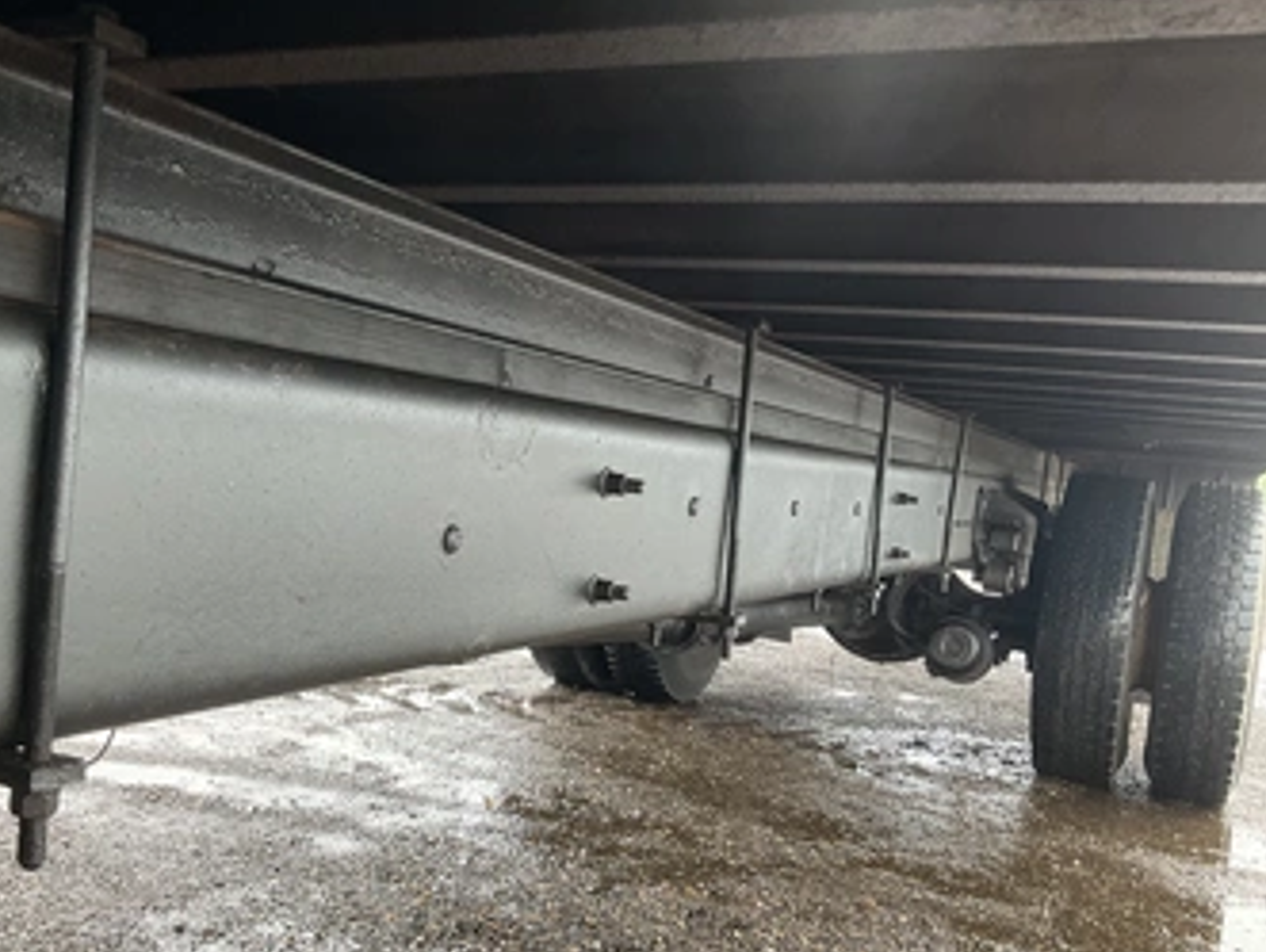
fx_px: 1281
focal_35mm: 35
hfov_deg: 52.2
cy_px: 524
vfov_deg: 40.7
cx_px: 509
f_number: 1.8
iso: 64
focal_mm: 3
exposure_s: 1/114
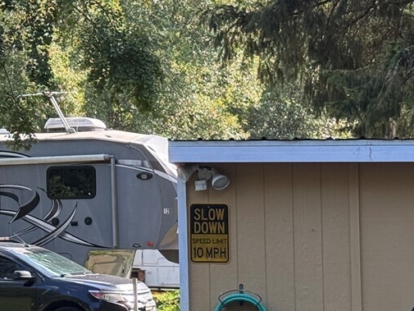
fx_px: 1818
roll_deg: +0.0
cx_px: -28
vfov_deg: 9.7
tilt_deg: +4.9
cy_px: 45
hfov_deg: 12.8
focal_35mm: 152
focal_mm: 6.76
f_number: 1.78
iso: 64
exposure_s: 1/527
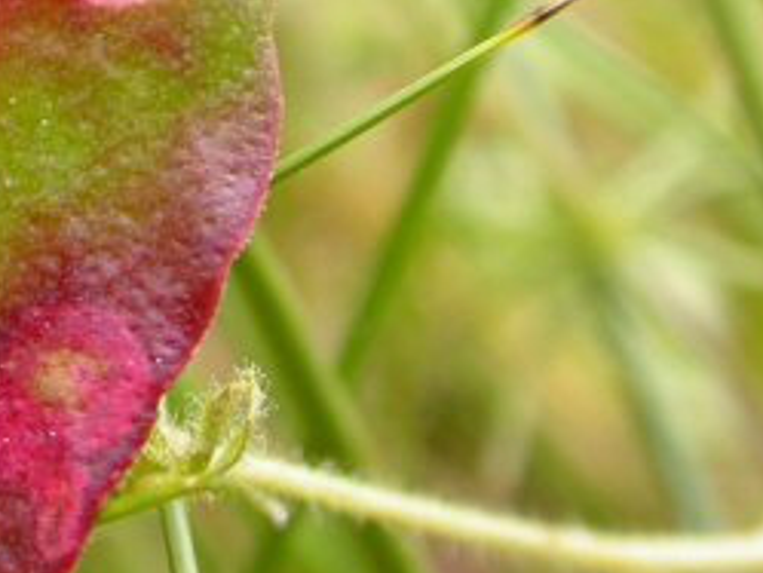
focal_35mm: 235
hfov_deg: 8.3
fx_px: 5182
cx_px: -116
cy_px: -245
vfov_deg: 6.3
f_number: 5
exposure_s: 1/64.2
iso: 100
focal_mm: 16.2
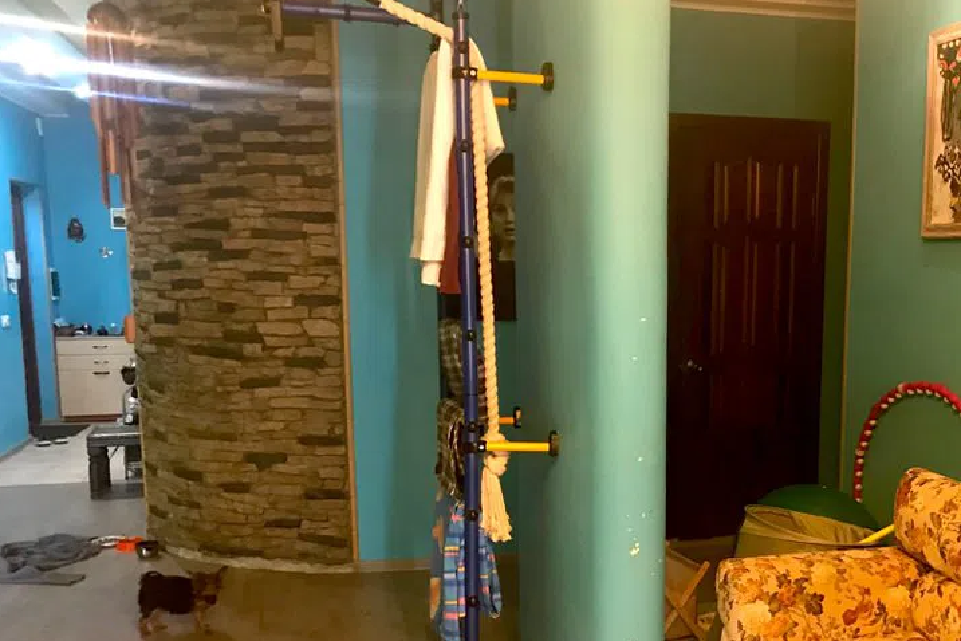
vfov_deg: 33.9
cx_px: 639
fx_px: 1041
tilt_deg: -8.7
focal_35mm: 39
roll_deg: -1.3
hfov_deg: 48.7
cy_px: 429
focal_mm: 3.99
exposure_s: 1/9
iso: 100
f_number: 1.8
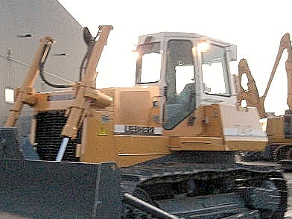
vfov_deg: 23.4
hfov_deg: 30.9
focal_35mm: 62
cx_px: 96
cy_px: 168
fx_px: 523
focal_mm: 7.9
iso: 800
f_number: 2.8
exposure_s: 1/100
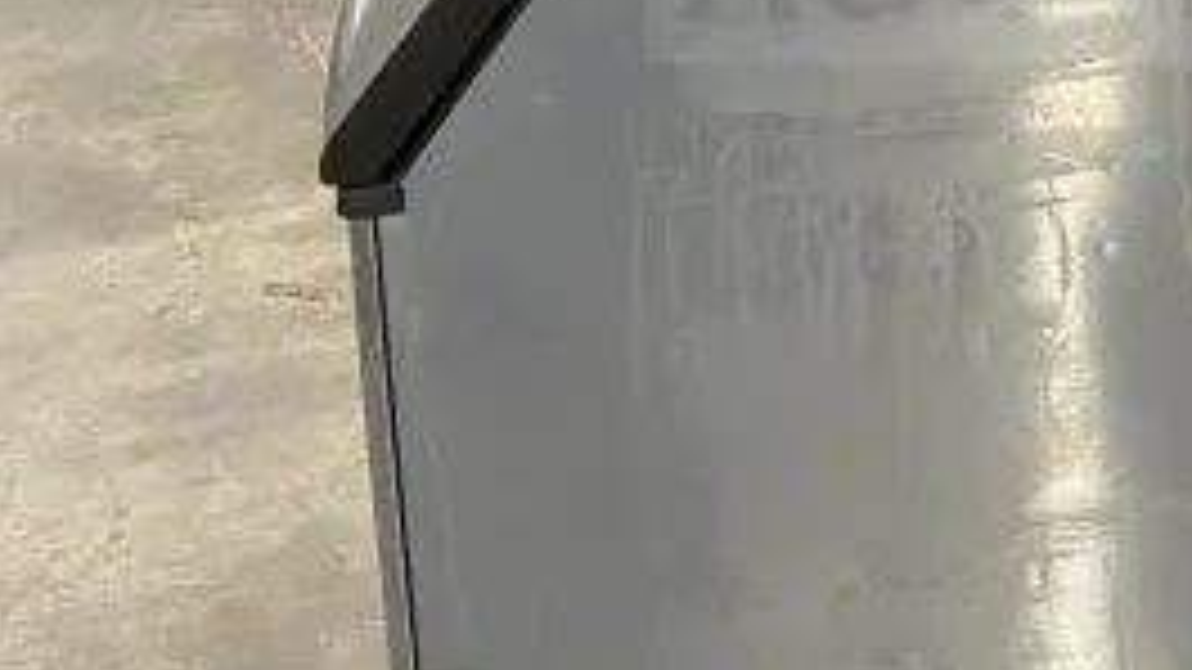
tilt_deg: -15.7
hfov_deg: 23.6
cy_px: -295
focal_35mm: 87
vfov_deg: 13.2
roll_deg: -0.6
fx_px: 2750
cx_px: 1147
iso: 250
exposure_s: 1/60
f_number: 1.8
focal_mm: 4.25
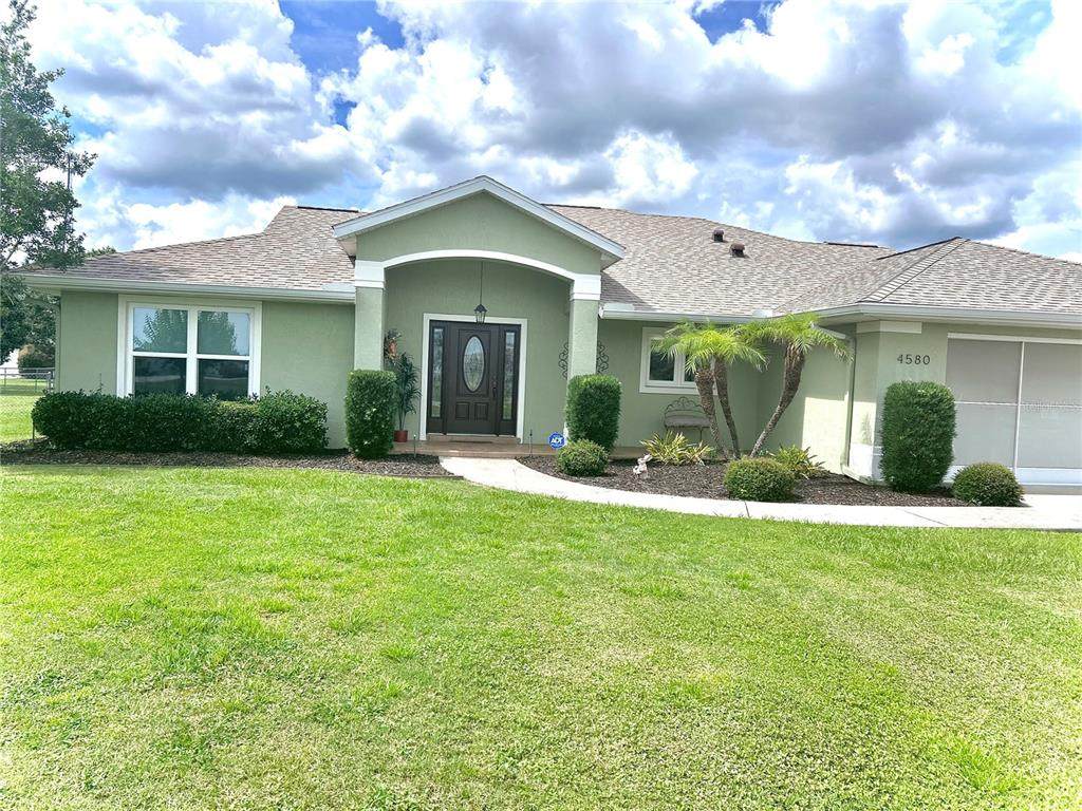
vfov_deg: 53.1
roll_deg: -2.2
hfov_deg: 67.3
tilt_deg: -1.1
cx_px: 541
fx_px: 813
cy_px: 406
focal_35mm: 26
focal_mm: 5.7
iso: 50
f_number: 1.5
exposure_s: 1/5319
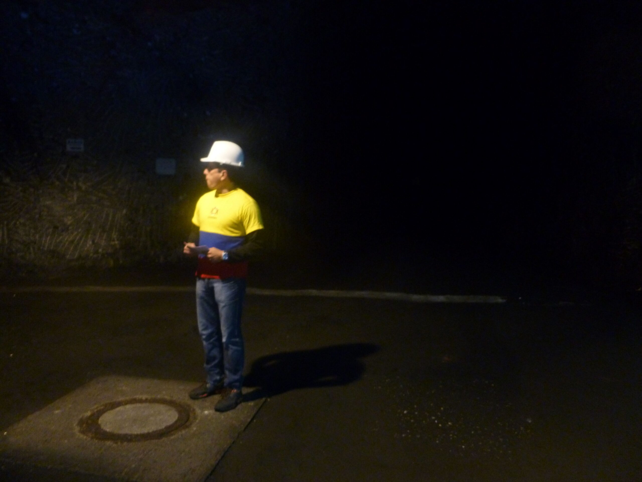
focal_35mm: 28
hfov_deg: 63.4
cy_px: 241
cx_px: 321
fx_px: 519
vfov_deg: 49.7
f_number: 3.3
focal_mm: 5
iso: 400
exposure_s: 1/8
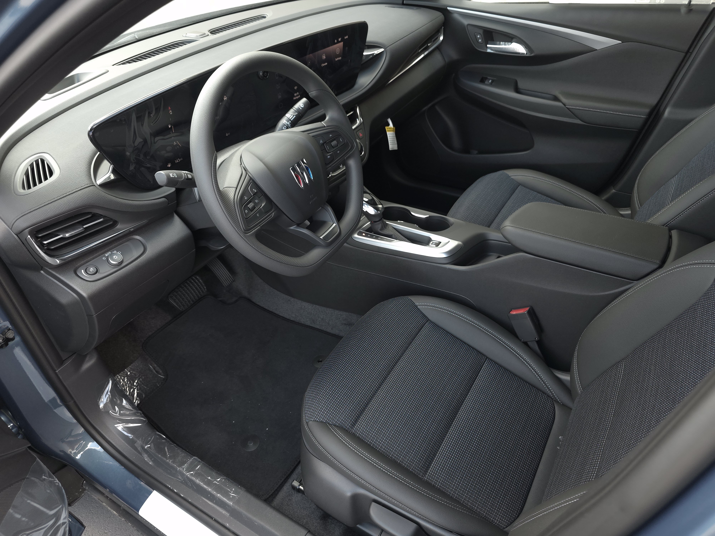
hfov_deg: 73.9
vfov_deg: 58.9
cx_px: 358
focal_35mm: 23
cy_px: 268
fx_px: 475
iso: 80
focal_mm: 6.3
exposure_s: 1/60
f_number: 1.7
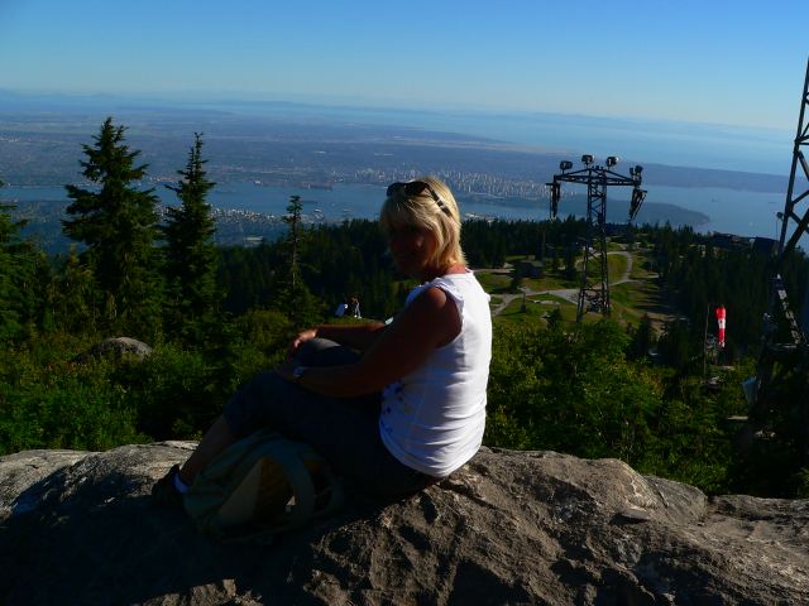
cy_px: 303
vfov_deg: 39.7
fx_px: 841
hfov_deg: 51.4
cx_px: 404
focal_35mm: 36
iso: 80
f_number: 4.6
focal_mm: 6
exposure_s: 1/1000
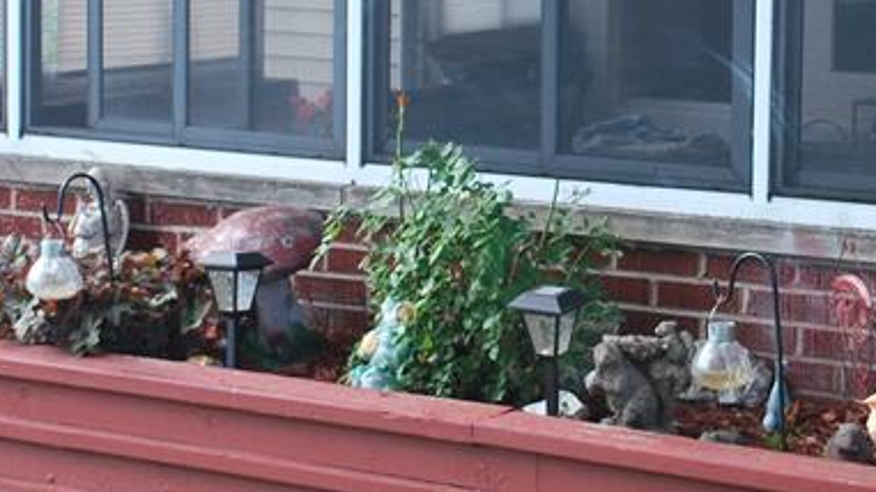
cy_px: 47
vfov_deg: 10.9
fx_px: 2554
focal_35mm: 110
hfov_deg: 19.4
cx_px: 573
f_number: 5
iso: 200
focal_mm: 26
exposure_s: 1/100
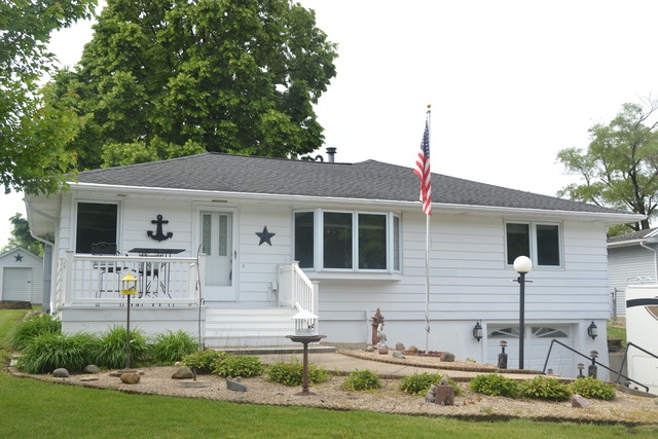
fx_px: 713
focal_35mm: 39
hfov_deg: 49.5
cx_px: 329
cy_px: 220
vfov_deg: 34.2
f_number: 7.1
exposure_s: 1/200
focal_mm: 26
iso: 100
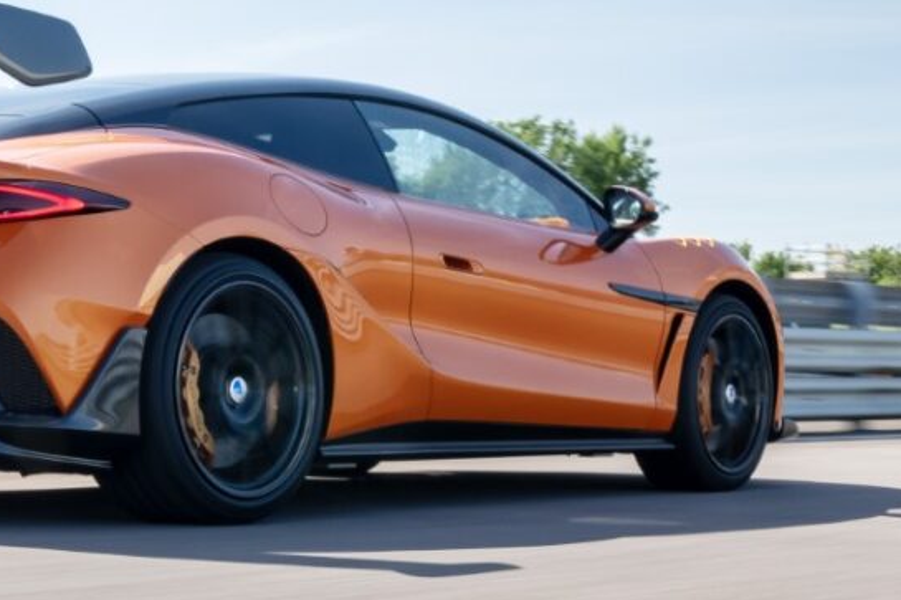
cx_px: 326
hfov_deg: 21.5
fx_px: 2362
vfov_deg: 14.5
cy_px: 397
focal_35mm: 94
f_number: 22
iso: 200
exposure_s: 1/15
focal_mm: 33.5
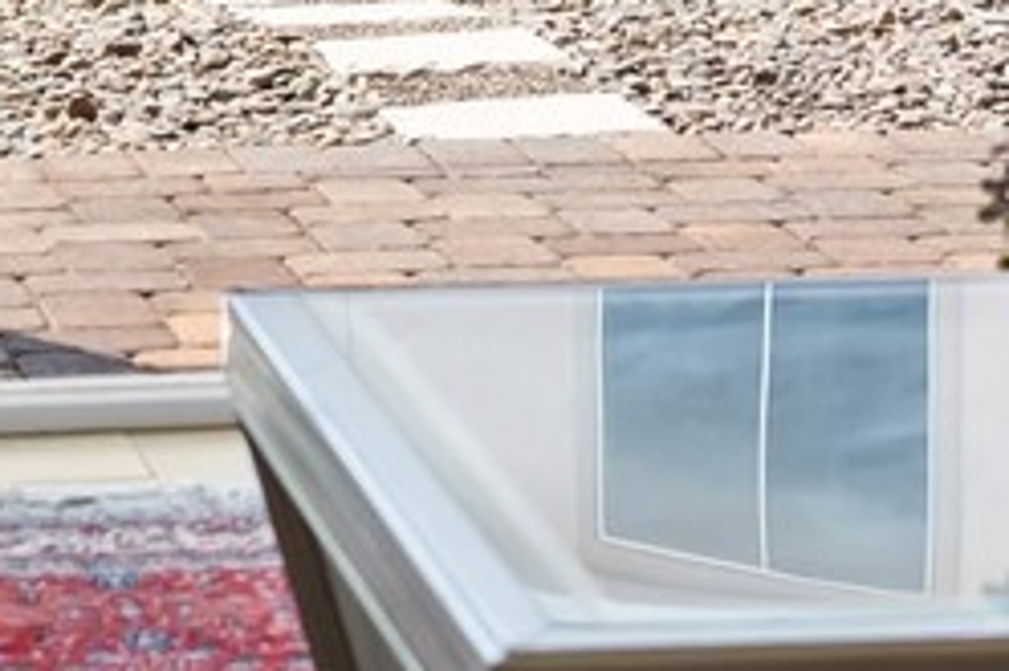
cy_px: -679
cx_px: 134
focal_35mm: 184
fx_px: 5154
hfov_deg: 11.1
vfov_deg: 7.2
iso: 400
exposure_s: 1/1000
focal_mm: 28
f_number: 2.8
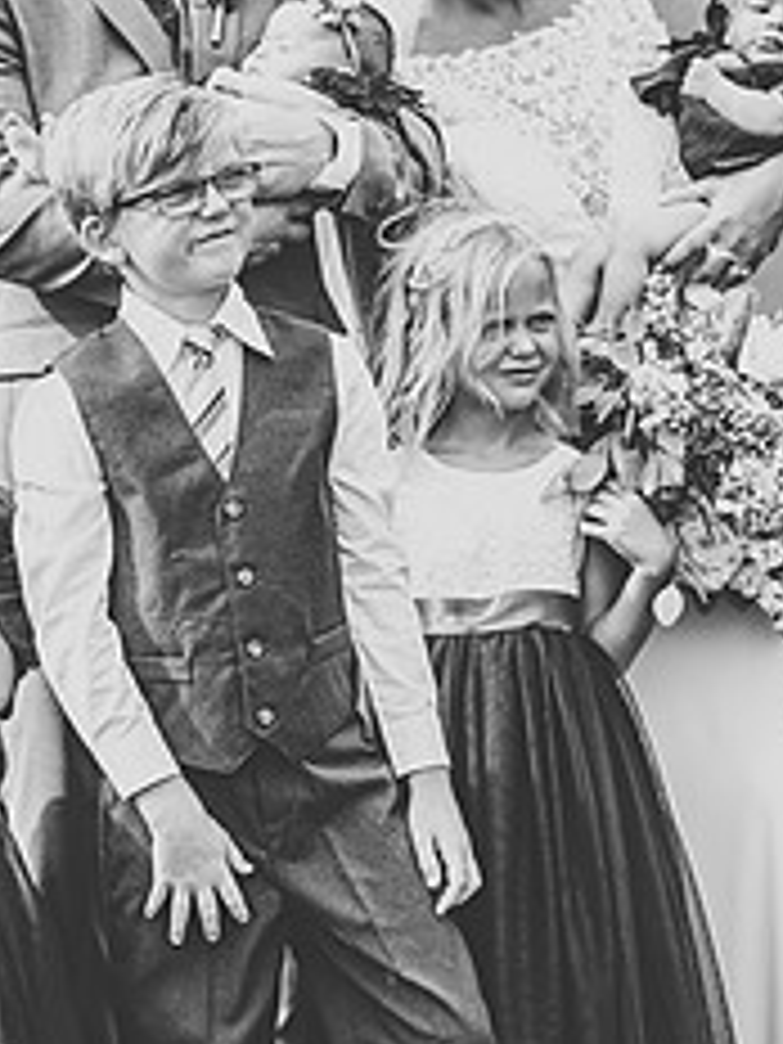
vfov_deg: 12.9
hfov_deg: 9.7
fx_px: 4614
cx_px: 302
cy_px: 428
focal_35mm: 153
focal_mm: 82
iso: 200
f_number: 2.8
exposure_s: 1/1600
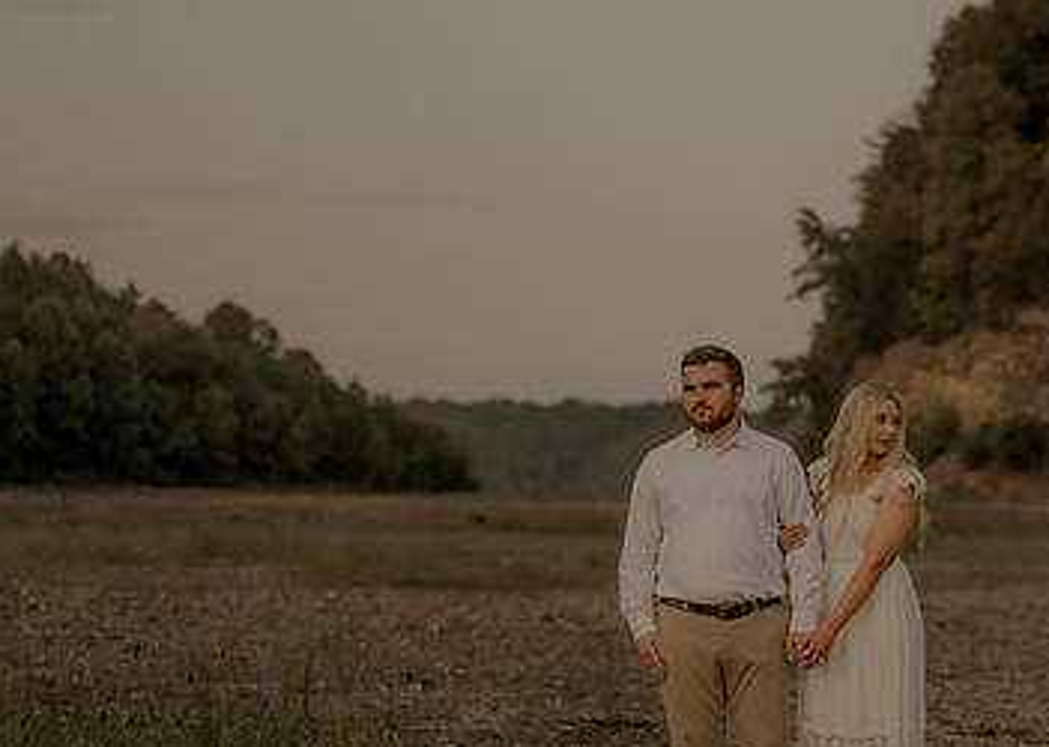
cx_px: 799
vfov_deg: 13.9
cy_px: 647
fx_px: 3036
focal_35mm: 102
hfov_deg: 19.5
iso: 200
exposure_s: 1/1000
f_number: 2.2
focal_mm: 50
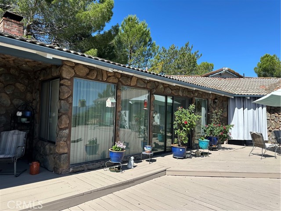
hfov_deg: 71.6
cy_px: 106
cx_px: 140
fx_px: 195
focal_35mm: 24
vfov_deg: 56.8
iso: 80
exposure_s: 1/3155
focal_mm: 6.86
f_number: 1.78
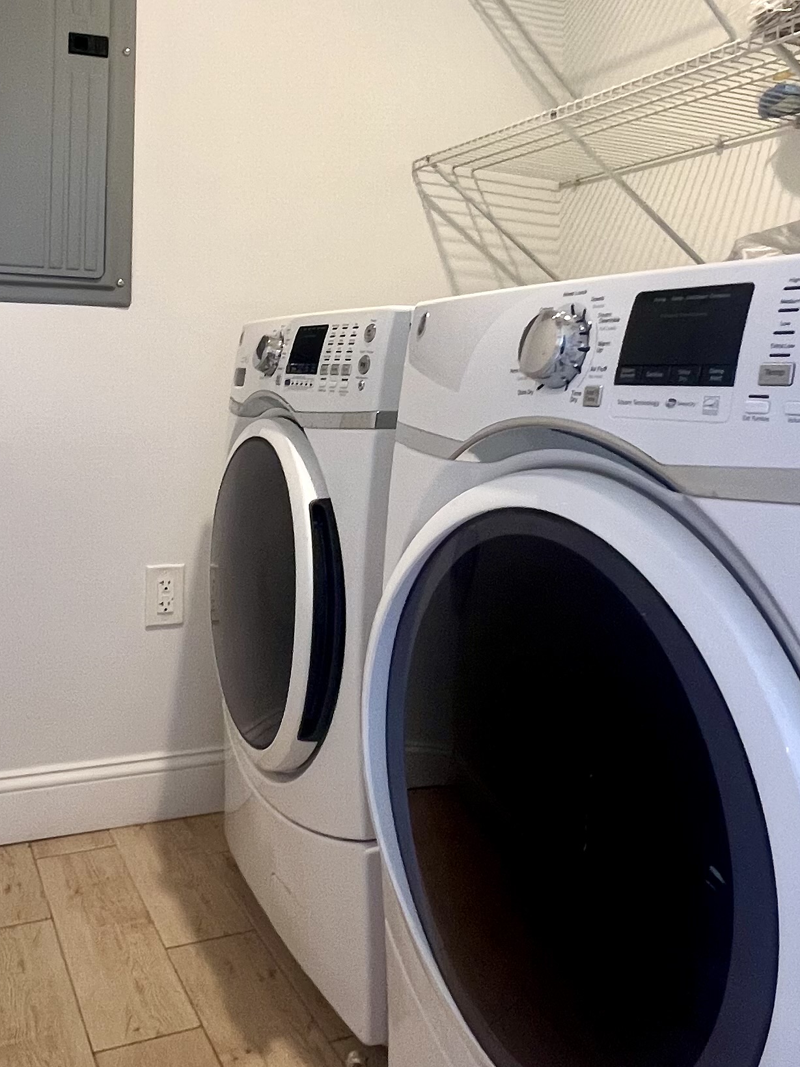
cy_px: 385
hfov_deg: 44.1
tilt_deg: -0.4
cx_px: 360
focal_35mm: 32
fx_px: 986
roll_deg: -1.7
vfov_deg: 56.0
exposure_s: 1/60
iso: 160
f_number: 1.8
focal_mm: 1.57
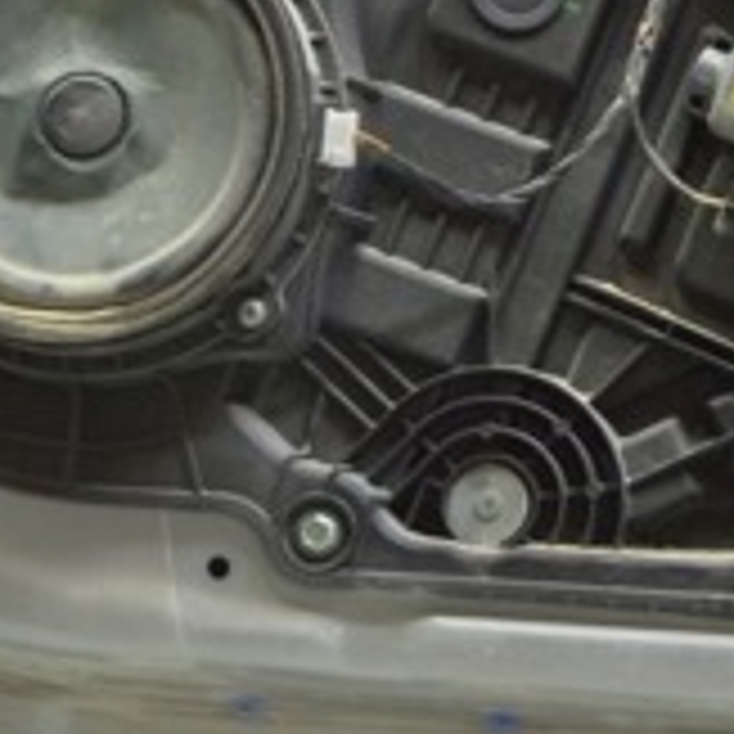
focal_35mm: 170
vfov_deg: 10.1
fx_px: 4078
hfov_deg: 10.1
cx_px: 968
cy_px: -151
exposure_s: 1/20
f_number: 5.6
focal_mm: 34
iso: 400
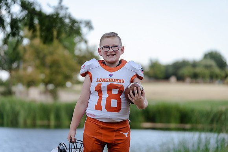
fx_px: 766
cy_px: 76
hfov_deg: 16.9
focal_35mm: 121
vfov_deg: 11.3
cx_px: 114
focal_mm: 121
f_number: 3.2
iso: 125
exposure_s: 1/320
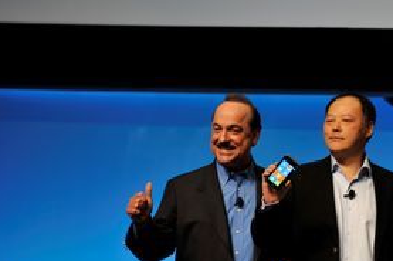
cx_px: 350
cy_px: 177
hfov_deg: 5.7
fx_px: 3936
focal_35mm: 361
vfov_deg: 3.8
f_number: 4
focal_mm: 200
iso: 400
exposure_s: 1/125
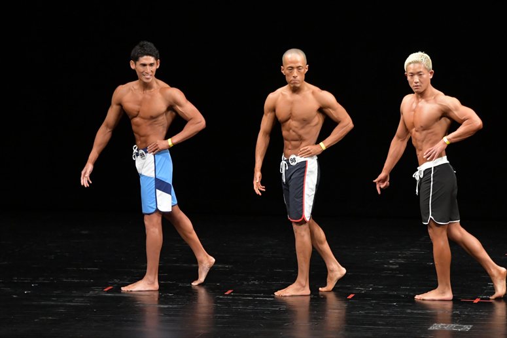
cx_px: 254
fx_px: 3167
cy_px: 169
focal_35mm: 225
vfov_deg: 6.1
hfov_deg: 9.2
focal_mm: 150
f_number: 5.6
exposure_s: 1/400
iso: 3200
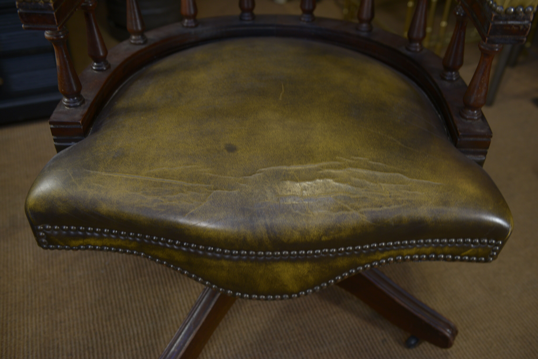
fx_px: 568
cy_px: 180
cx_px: 269
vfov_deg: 35.1
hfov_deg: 50.7
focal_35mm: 38
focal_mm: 38
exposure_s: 1/50
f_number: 4
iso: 400
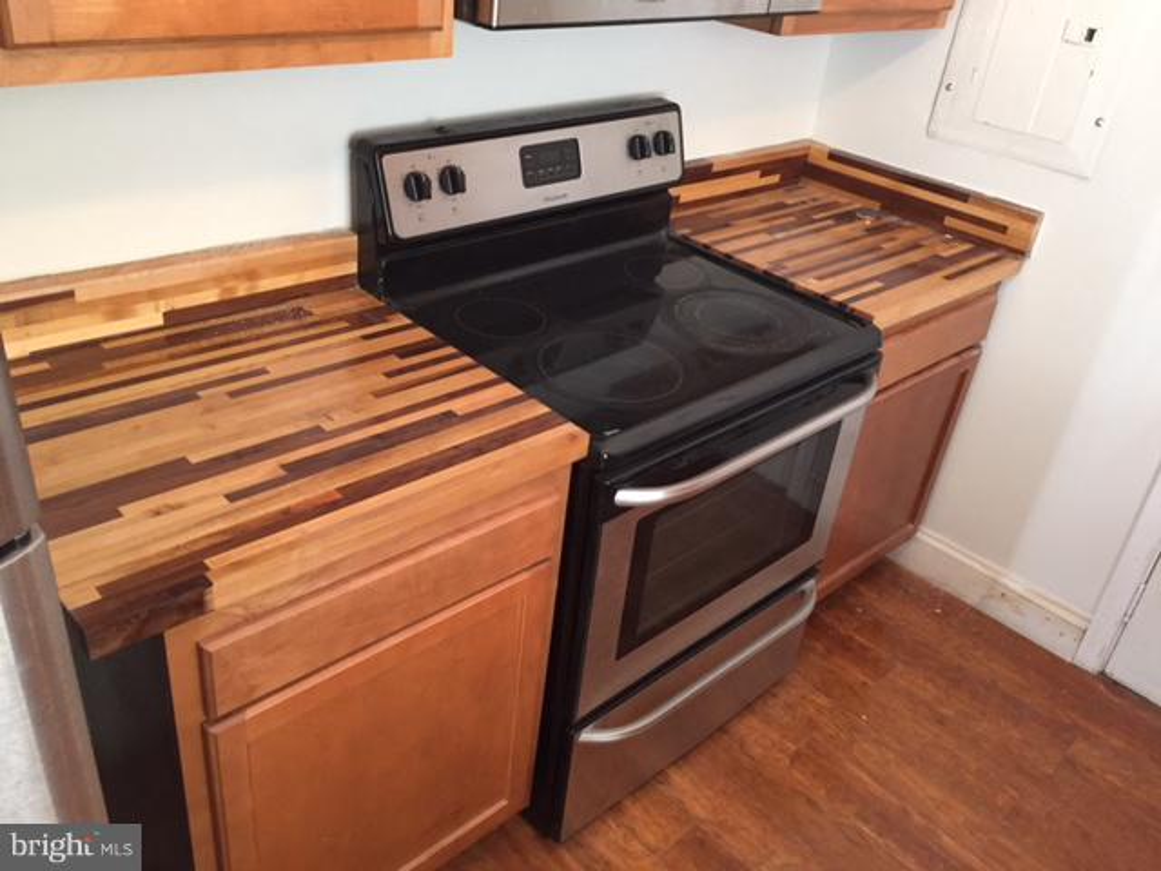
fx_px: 973
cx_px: 580
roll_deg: -5.6
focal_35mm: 29
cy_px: 436
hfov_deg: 61.7
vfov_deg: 48.2
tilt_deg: -31.0
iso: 160
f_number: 2.2
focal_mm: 4.15
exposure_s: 1/30
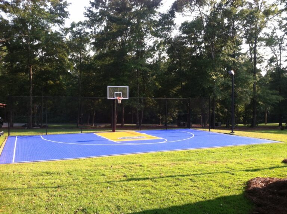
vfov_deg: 40.6
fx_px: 290
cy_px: 107
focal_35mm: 35
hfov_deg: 52.7
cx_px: 144
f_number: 2.8
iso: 80
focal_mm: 3.85
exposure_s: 1/207
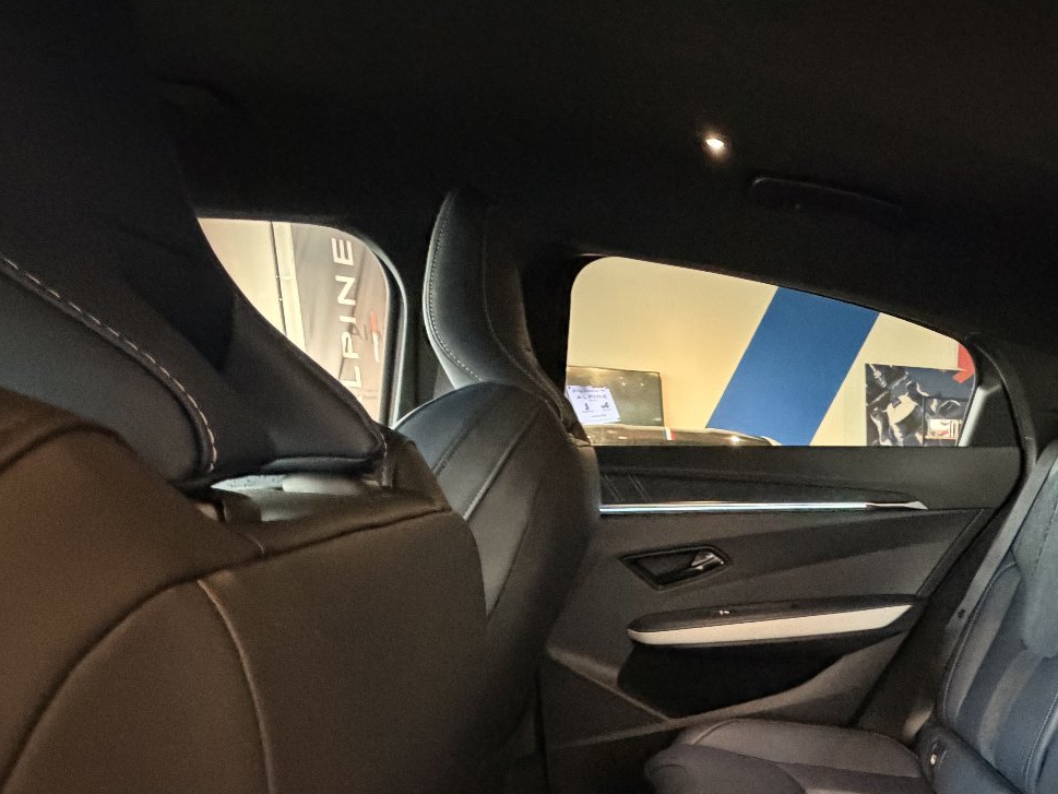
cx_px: 978
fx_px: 795
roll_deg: -2.1
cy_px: 692
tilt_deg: -16.7
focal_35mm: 26
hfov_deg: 56.6
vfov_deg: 48.3
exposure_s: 1/33
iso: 1250
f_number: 2.2
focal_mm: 2.22
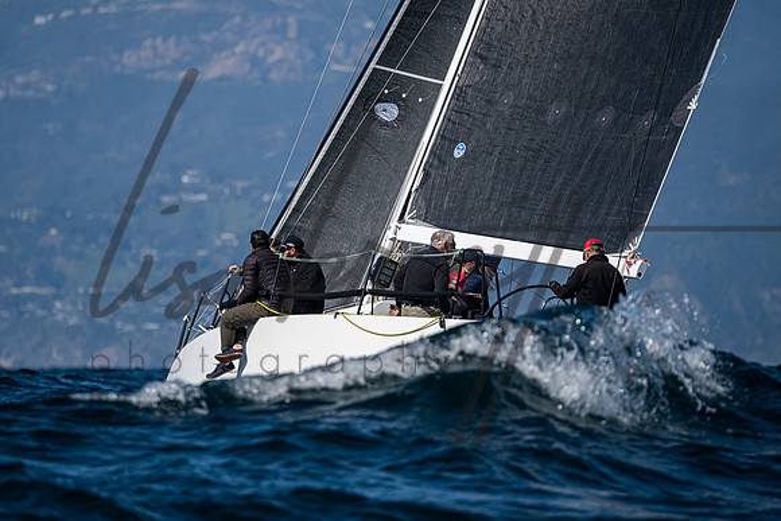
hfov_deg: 3.8
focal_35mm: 546
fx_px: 11837
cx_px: 321
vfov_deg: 2.5
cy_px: 234
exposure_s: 1/6400
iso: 400
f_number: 5.6
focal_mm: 400
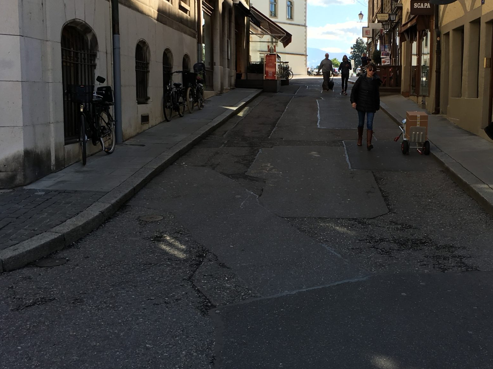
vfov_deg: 30.2
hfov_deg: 39.1
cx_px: 340
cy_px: 163
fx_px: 684
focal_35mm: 48
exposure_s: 1/430
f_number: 2.2
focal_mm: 4.15
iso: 25
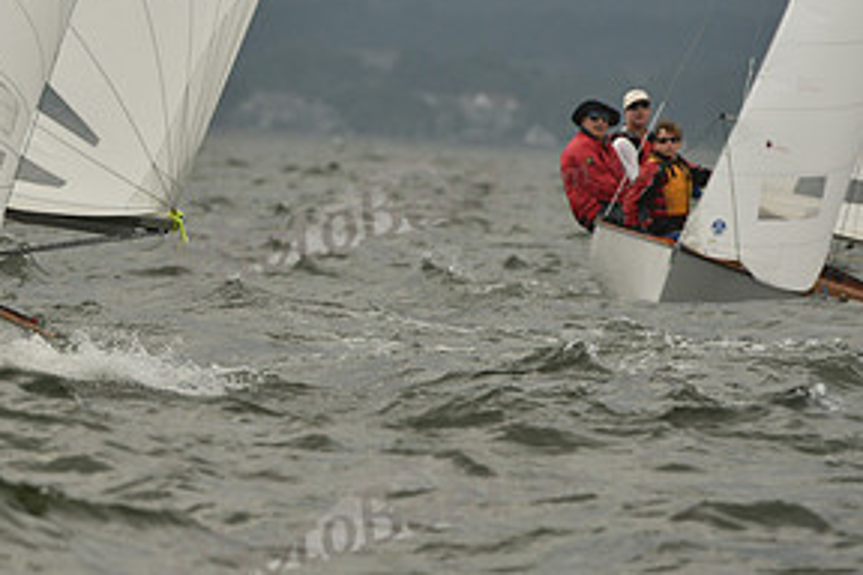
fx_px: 19320
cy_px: 103
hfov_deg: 2.6
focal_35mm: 806
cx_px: 15
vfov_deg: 1.7
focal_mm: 400
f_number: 8
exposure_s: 1/800
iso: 320
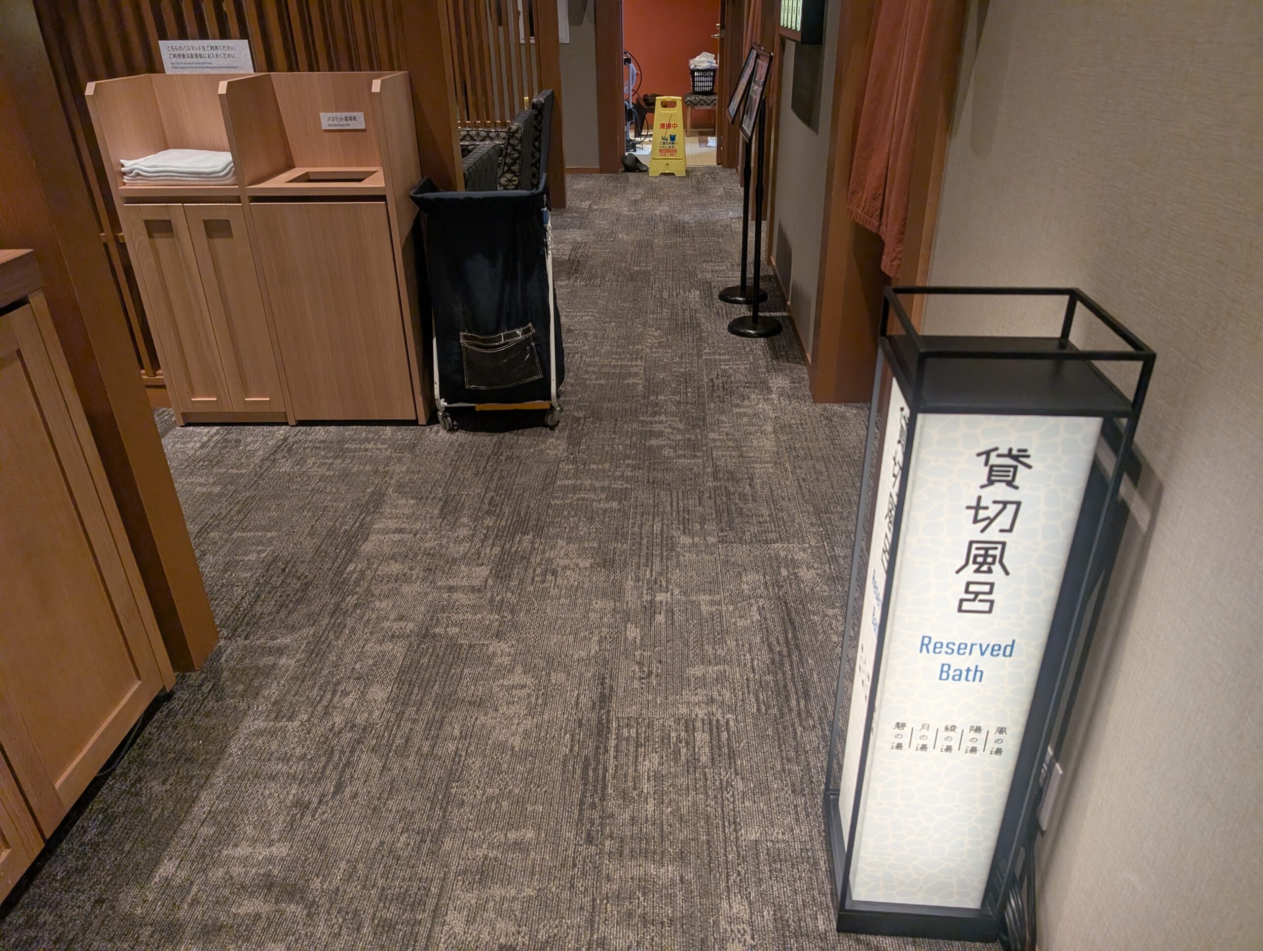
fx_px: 877
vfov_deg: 56.9
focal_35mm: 24
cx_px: 632
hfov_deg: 71.5
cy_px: 476
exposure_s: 1/100
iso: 97
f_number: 1.68
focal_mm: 6.9
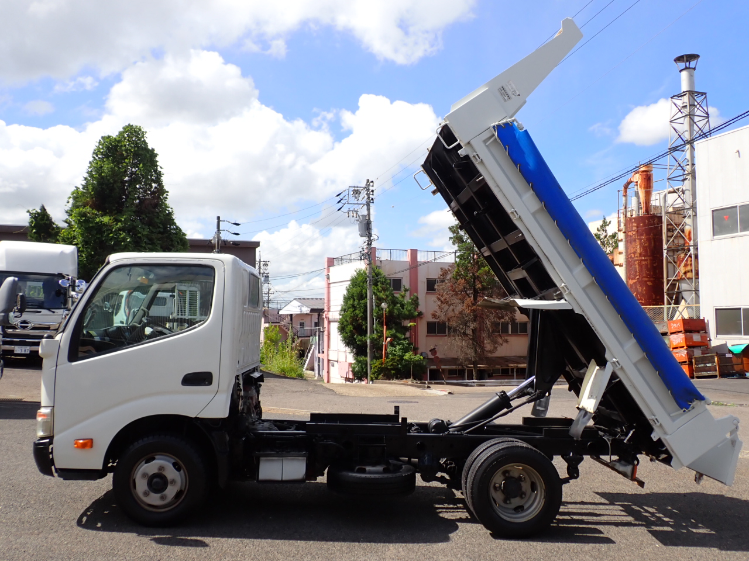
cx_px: 374
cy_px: 280
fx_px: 692
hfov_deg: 56.8
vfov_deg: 44.2
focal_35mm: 32
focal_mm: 5.79
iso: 100
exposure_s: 1/1000
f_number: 3.2
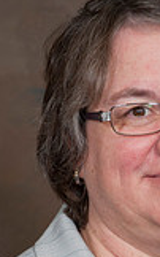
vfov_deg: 4.6
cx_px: 170
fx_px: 3159
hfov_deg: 2.9
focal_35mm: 452
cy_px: 278
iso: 320
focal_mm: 160
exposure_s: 1/125
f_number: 5.6
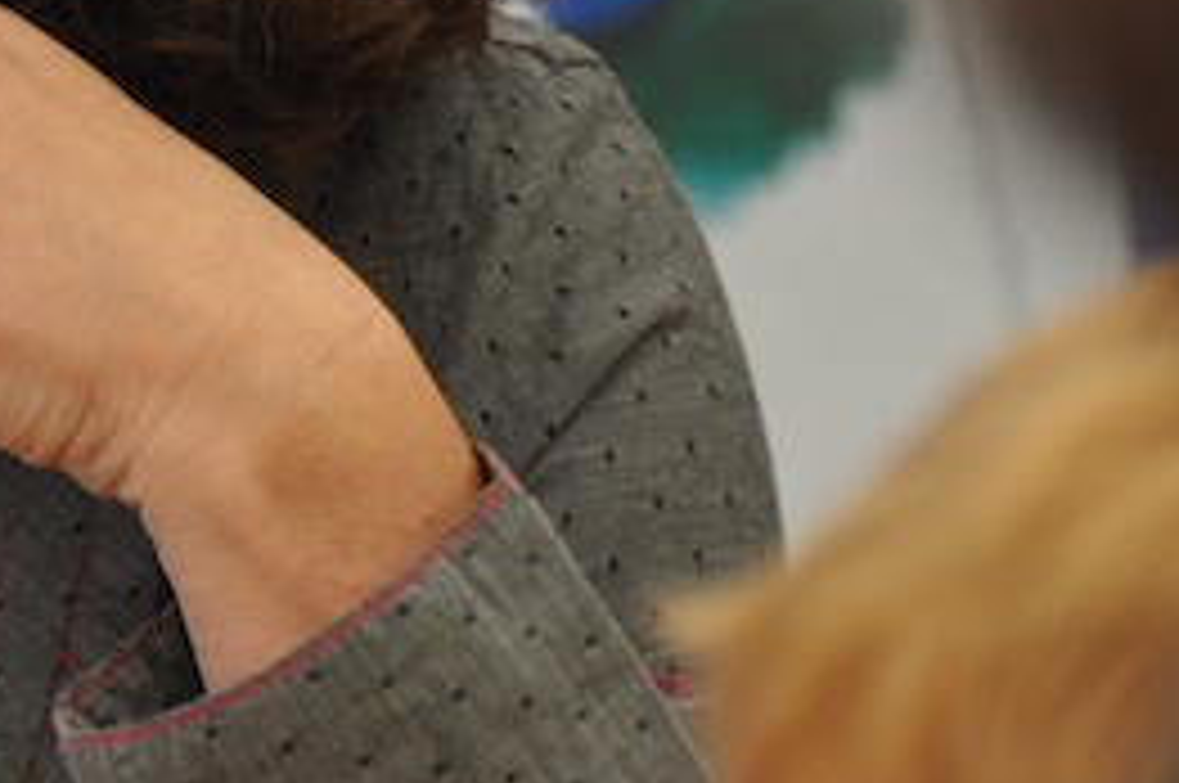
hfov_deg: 2.7
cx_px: -387
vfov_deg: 1.8
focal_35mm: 778
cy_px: -169
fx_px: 25448
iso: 900
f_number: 5.6
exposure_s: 1/125
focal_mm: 170
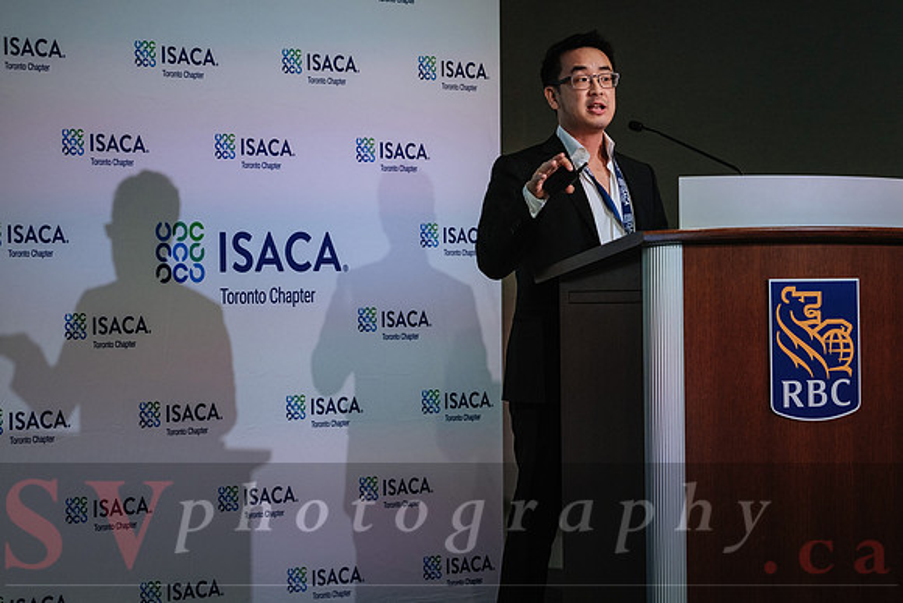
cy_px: 250
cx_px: 419
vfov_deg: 11.8
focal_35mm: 116
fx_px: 2908
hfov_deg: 17.6
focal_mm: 66
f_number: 2.8
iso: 800
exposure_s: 1/125
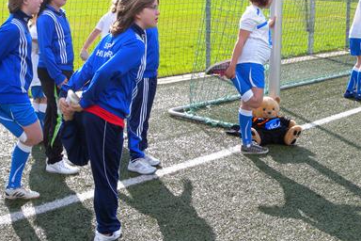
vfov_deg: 22.9
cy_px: 78
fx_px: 592
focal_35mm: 59
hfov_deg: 33.7
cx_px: 130
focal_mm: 7.3
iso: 64
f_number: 5
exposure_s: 1/184
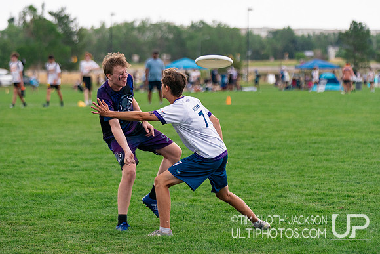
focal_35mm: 186
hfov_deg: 11.1
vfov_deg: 7.4
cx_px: 210
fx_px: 1959
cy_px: 128
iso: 800
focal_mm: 125
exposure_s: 1/4000
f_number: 2.8
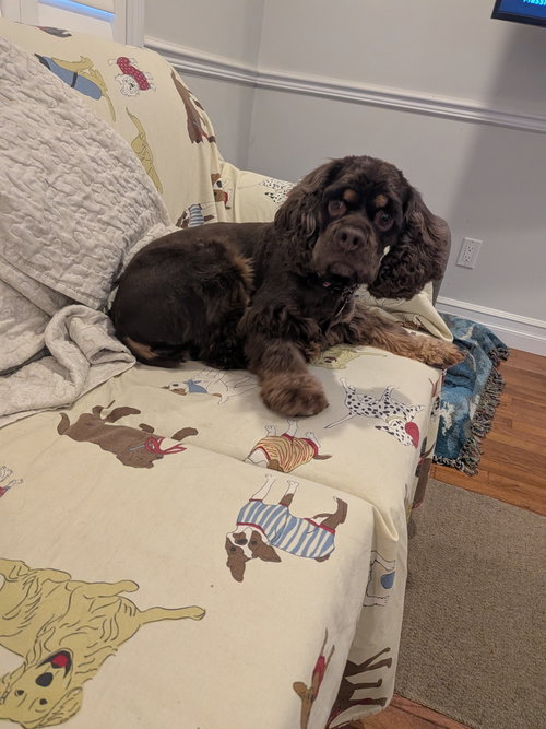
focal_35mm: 24
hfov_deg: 56.8
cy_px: 364
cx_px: 273
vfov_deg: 71.6
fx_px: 505
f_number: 1.7
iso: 1247
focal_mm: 4.53
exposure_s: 1/120
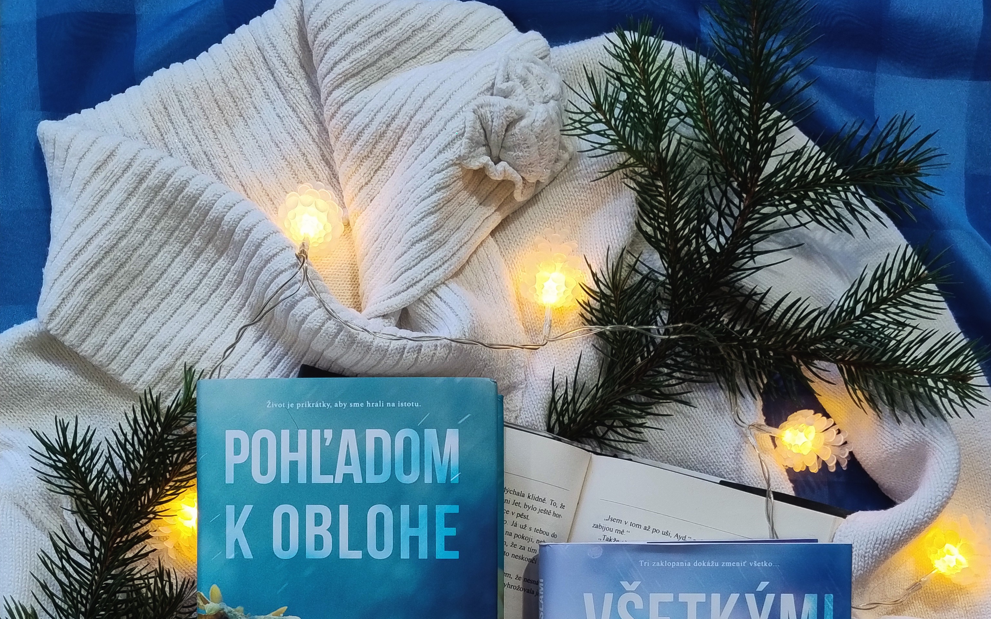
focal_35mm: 34
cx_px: 496
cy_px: 581
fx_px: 918
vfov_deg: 34.7
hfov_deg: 56.7
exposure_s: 1/50
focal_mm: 5.56
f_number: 1.8
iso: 647
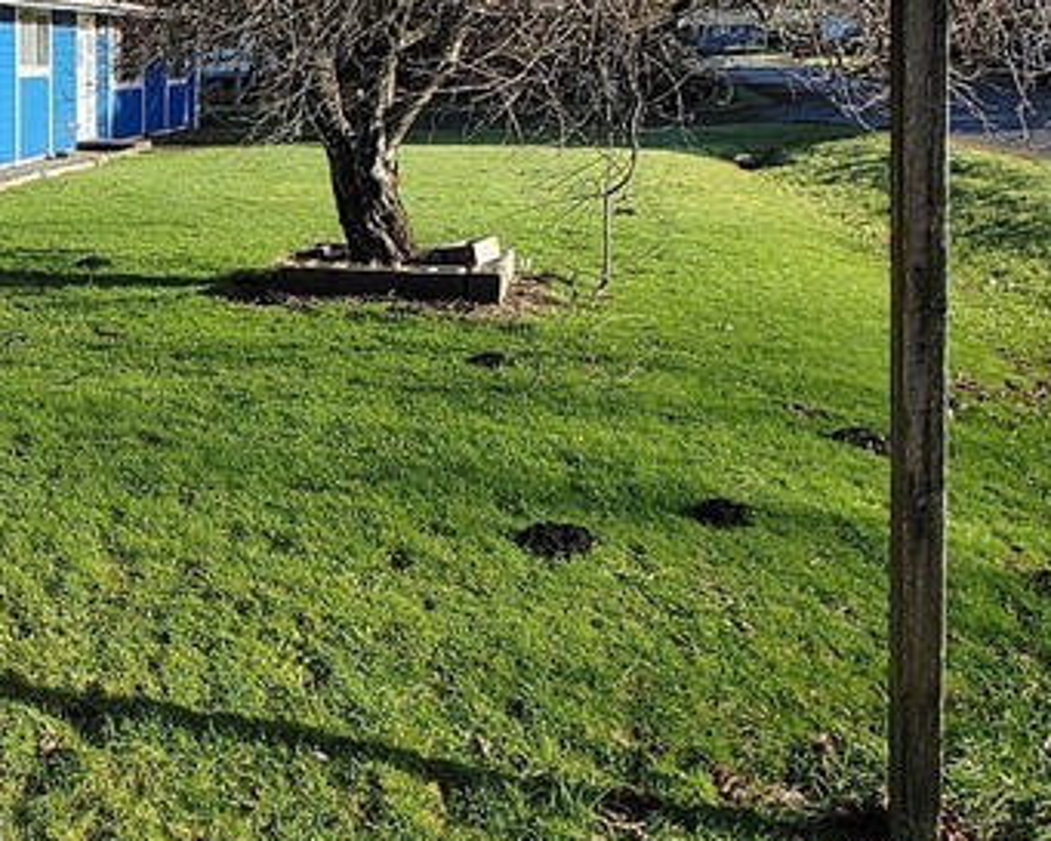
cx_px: -154
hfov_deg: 34.9
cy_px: 293
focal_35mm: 44
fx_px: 1369
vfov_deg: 33.9
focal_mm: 1.78
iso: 50
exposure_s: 1/415
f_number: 1.9
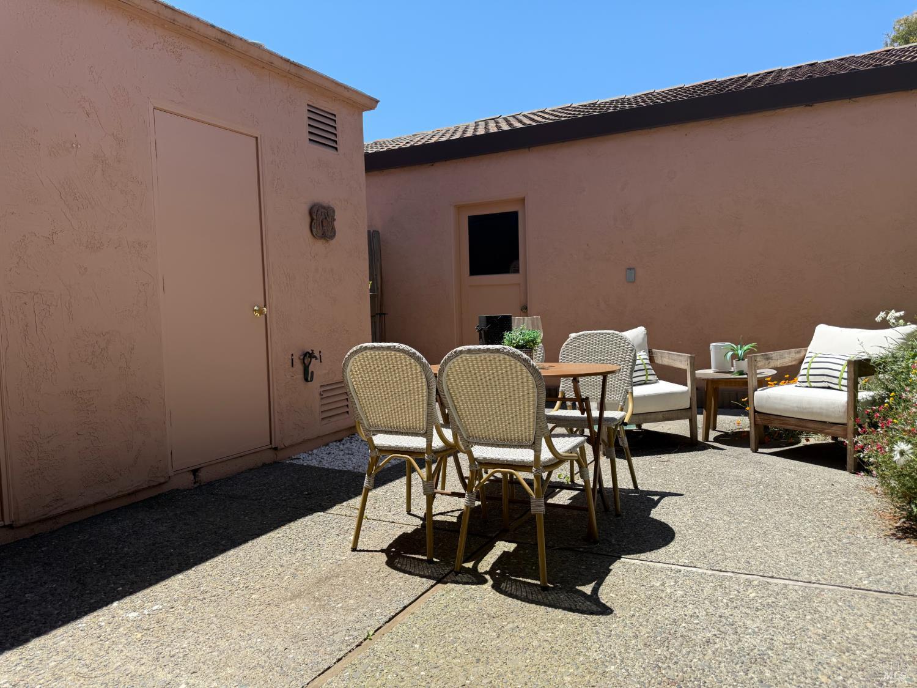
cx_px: 458
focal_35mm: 24
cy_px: 344
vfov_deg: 56.8
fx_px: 636
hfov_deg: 71.6
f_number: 1.78
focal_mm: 6.76
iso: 80
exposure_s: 1/3145
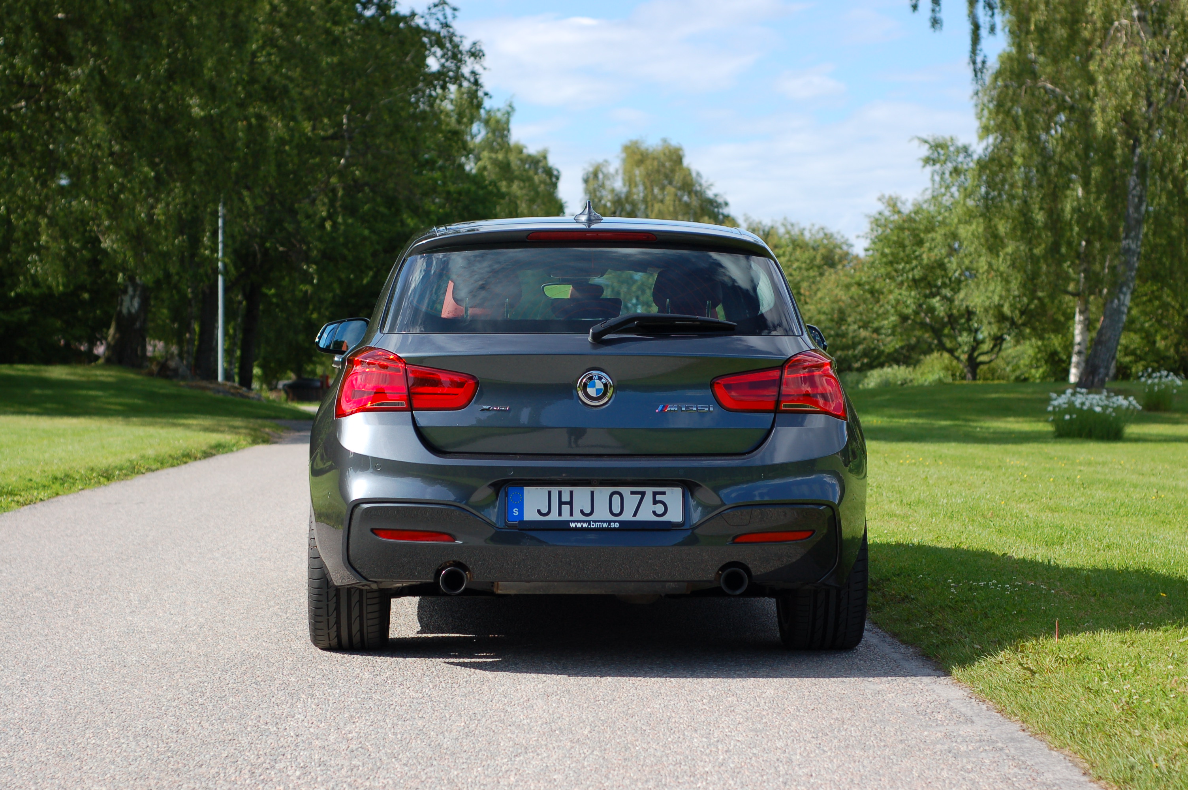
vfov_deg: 18.1
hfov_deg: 27.0
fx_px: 2473
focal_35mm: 75
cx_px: 594
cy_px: 395
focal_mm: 50
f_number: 4
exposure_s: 1/1000
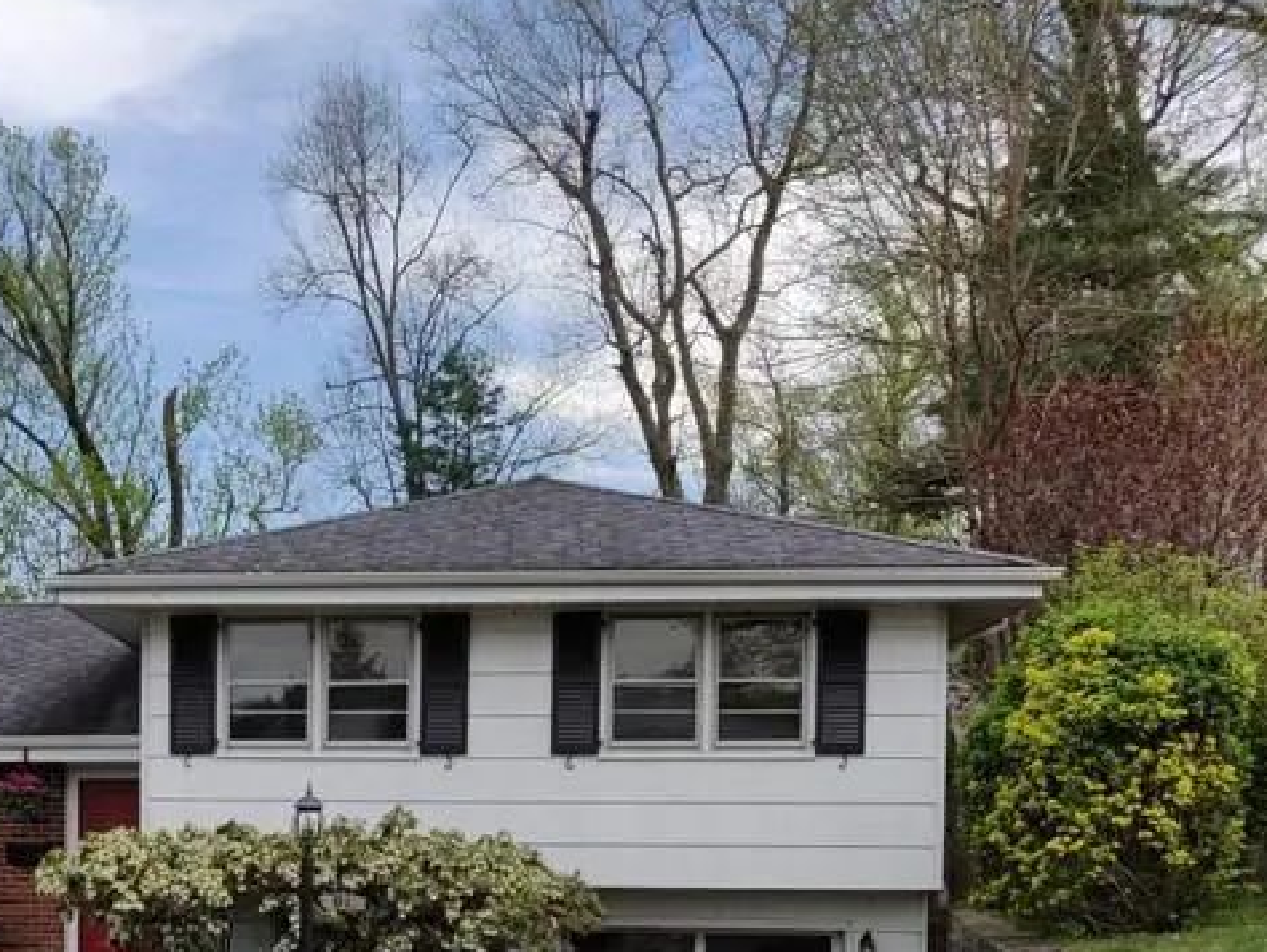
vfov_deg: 25.7
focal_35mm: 54
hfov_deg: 34.2
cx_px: 217
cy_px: 960
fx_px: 1977
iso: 100
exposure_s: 1/1136
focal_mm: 4.25
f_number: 1.7
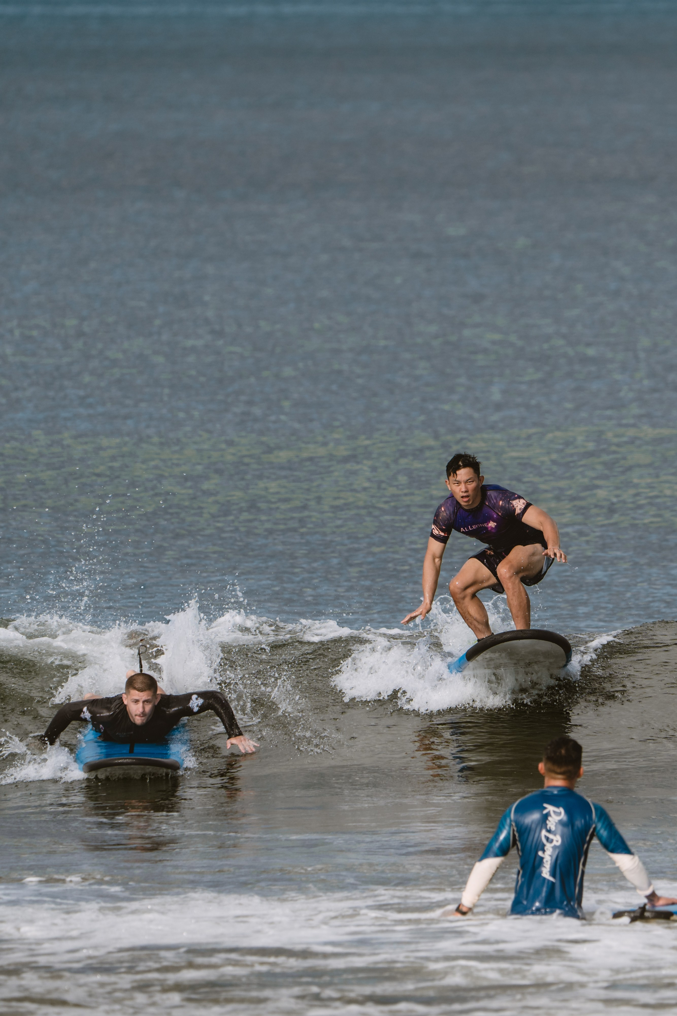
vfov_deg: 3.3
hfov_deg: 2.2
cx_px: 524
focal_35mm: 629
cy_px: 508
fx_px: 17728
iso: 250
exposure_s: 1/1250
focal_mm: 419
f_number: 6.3
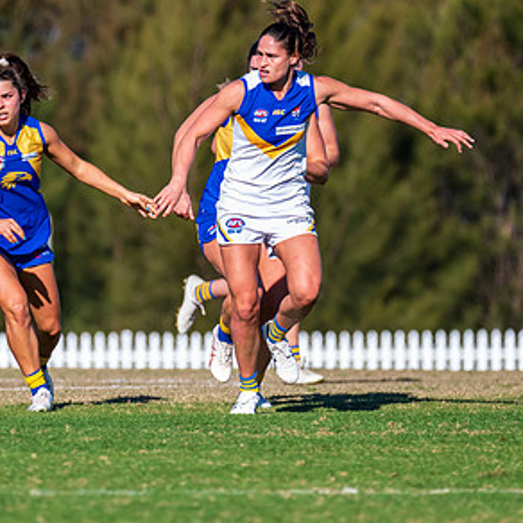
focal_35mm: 904
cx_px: 139
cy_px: 211
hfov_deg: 1.9
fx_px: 15452
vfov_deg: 1.9
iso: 800
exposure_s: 1/2000
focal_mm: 500
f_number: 8
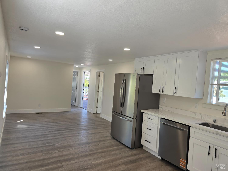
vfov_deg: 58.9
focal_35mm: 23
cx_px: 114
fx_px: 151
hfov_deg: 73.9
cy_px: 86
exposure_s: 1/120
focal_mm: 6.3
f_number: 1.7
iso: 40
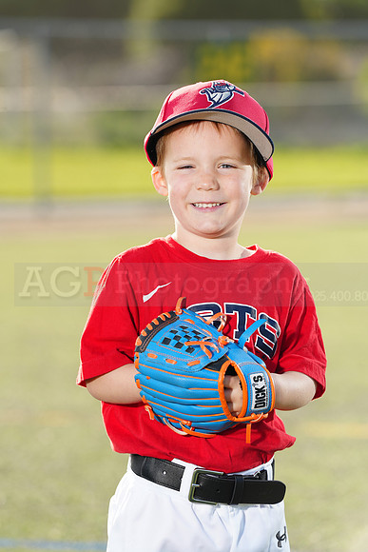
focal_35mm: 182
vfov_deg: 11.3
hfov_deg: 7.5
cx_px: 184
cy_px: 276
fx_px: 2789
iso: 100
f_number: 5
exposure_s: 1/250
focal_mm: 182
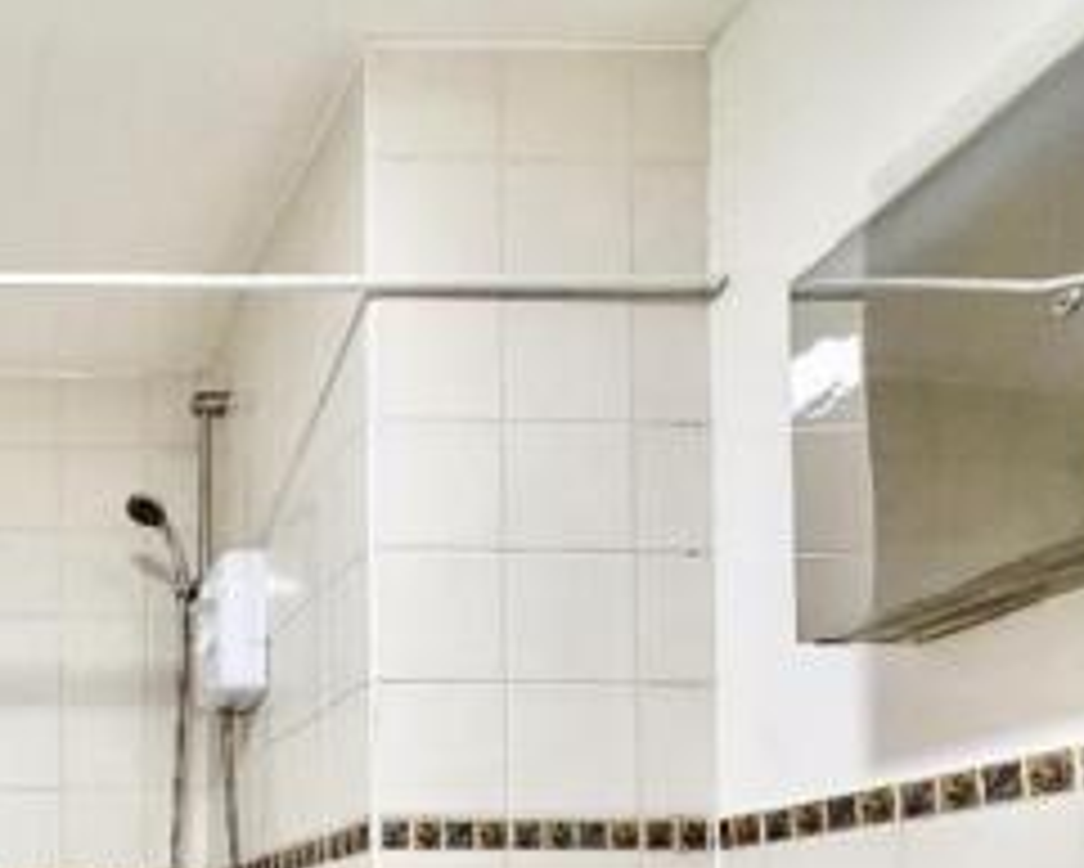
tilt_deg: +0.8
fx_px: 1059
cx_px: -70
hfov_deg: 43.7
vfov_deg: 37.0
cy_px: 969
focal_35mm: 33
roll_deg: +0.3
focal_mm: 2.22
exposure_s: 1/50
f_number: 2.2
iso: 200
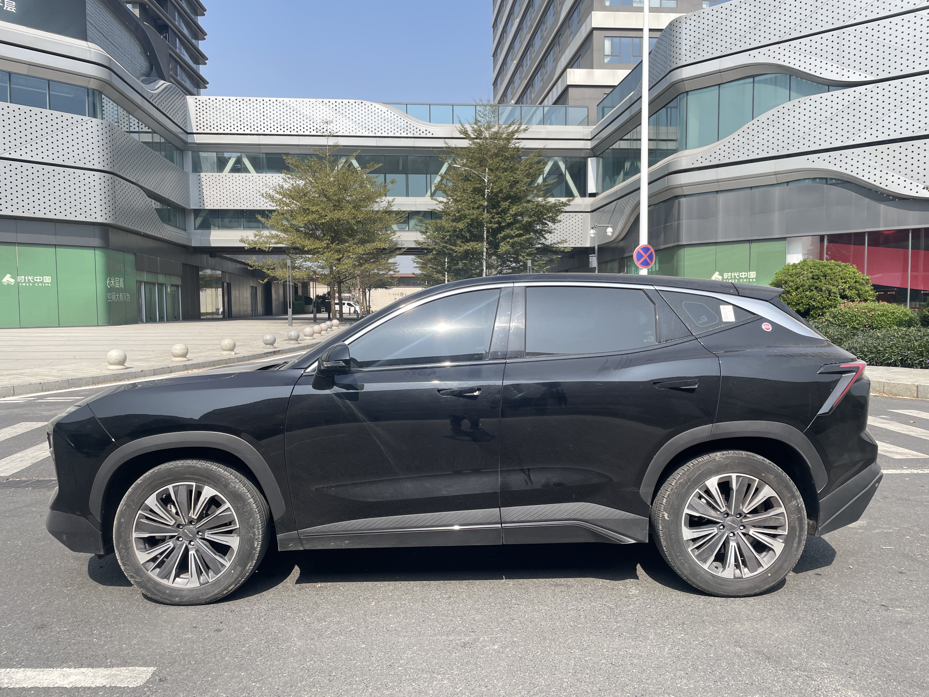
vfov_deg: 53.1
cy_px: 348
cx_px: 464
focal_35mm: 26
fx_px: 698
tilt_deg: -3.2
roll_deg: +0.5
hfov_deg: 67.3
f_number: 1.6
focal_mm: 4.2
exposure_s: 1/1825
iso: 32
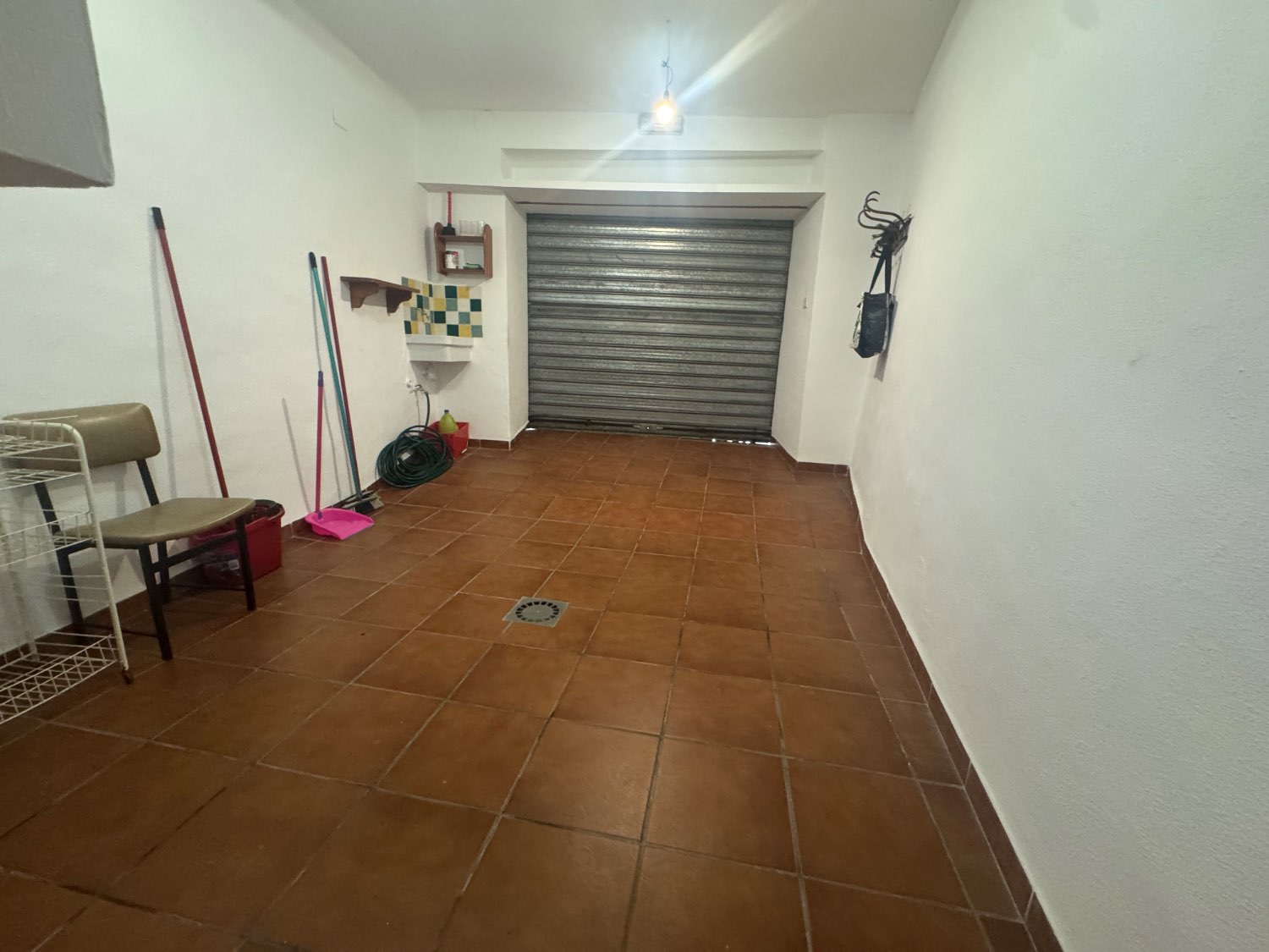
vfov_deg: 85.7
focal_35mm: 14
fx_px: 513
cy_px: 476
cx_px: 634
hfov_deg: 102.1
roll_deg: -1.2
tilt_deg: -12.5
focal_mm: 2.22
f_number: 2.2
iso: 500
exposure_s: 1/50
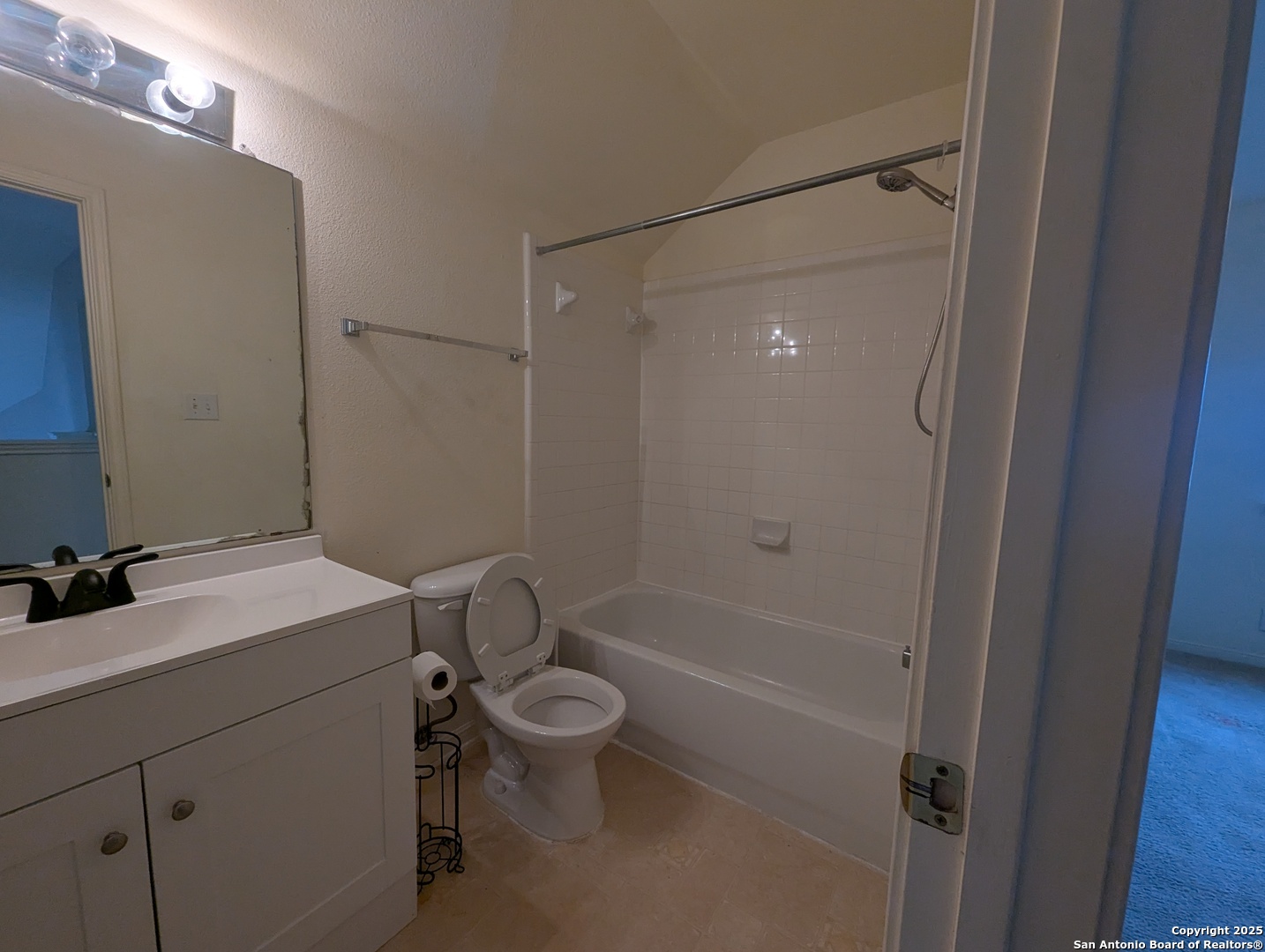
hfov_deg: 106.1
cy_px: 476
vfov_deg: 90.1
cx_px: 632
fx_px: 476
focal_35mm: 13
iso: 215
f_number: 2.2
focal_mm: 1.95
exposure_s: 1/120
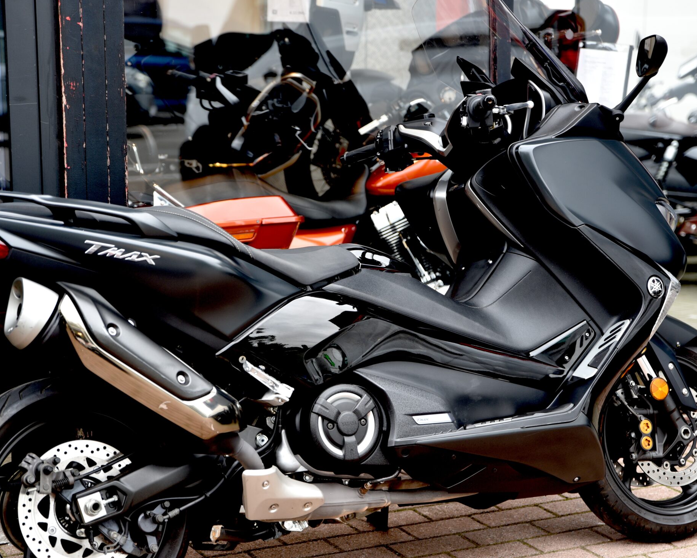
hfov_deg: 22.5
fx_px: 1753
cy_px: 310
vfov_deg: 18.1
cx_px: 323
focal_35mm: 85
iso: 200
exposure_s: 1/60
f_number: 3.2
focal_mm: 65
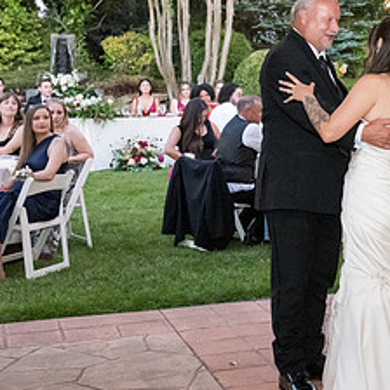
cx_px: 388
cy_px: 102
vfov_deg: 22.3
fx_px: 981
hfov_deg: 21.7
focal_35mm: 77
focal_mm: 35
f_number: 4
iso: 10000
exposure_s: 1/400
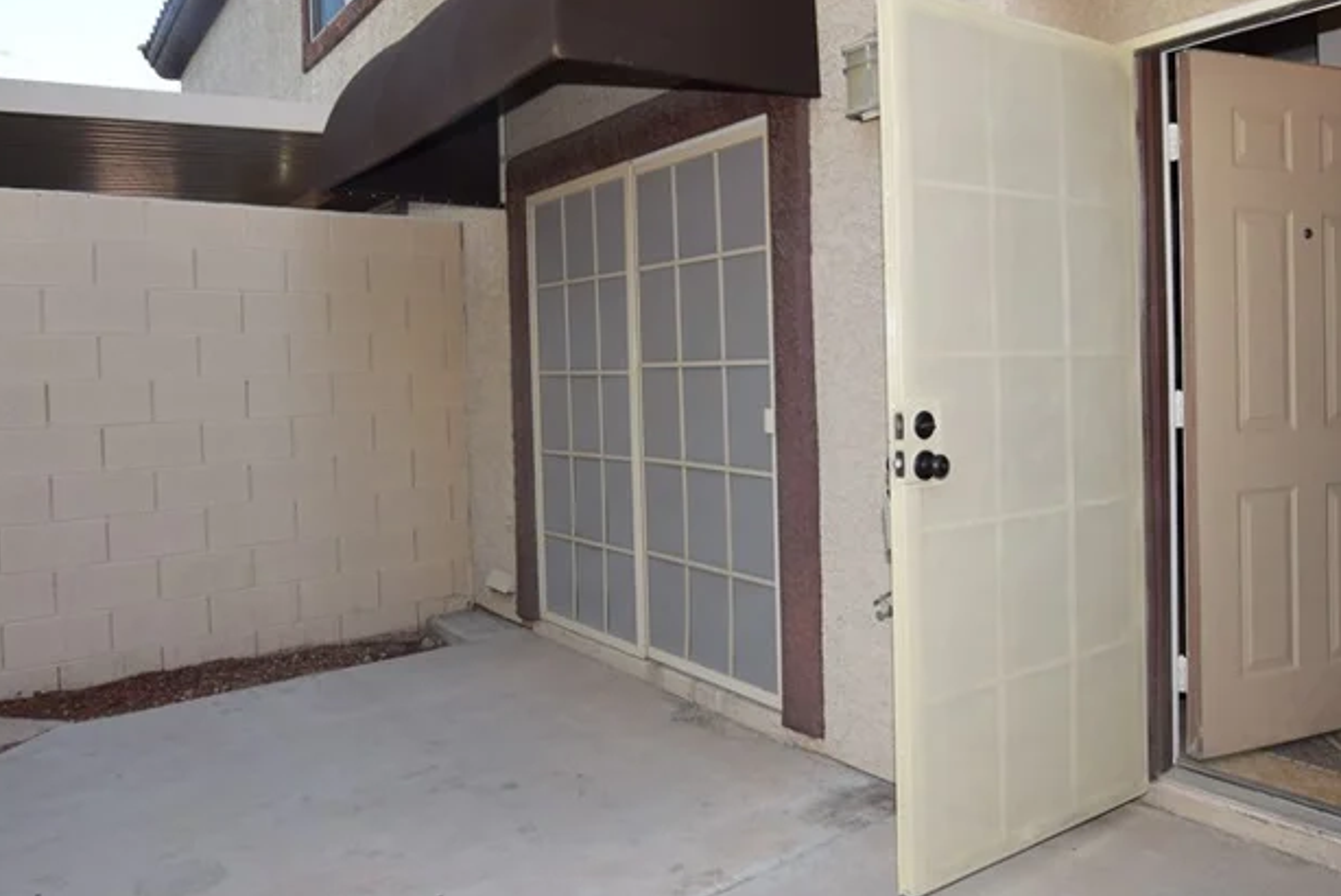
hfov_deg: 71.4
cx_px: 714
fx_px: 932
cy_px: 388
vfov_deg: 51.2
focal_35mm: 25
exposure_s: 1/125
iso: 220
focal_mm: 10
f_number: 5.6
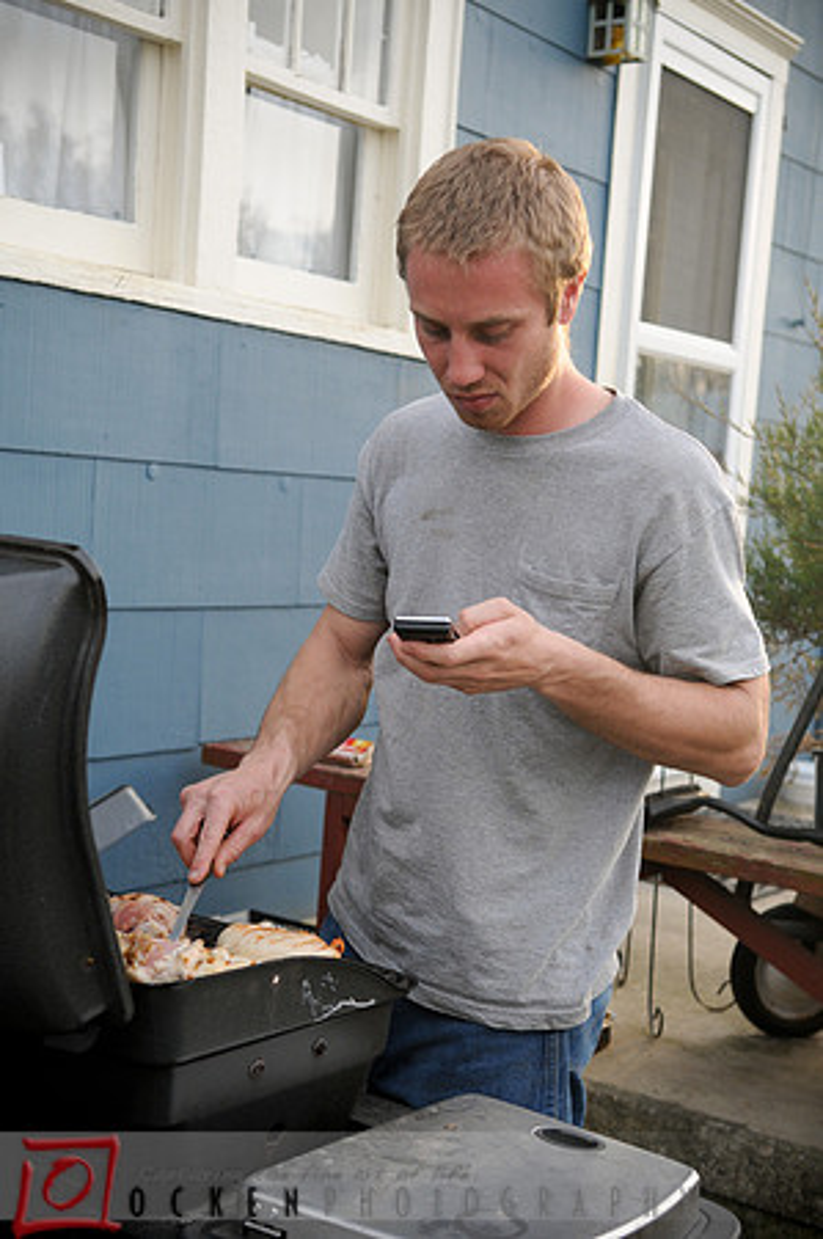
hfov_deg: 26.4
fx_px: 1753
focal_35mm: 51
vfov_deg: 38.9
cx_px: 412
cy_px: 620
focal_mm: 34
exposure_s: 1/320
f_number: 3.5
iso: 400
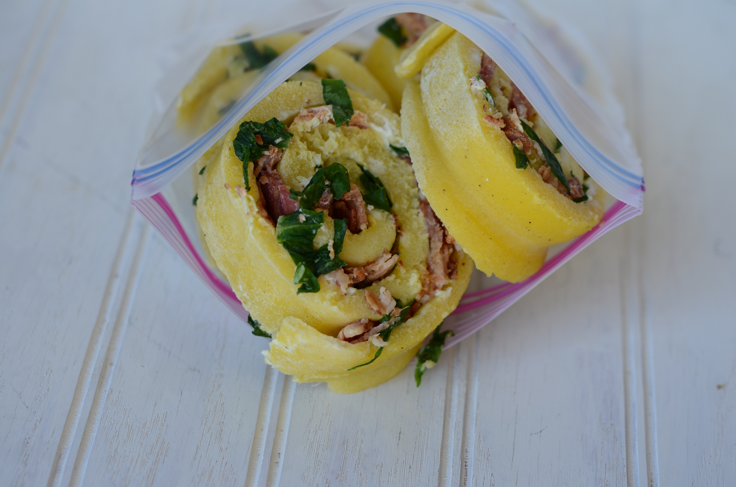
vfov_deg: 15.1
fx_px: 1836
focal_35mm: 90
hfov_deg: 22.7
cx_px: 368
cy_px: 244
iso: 320
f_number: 4
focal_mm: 60
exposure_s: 1/160
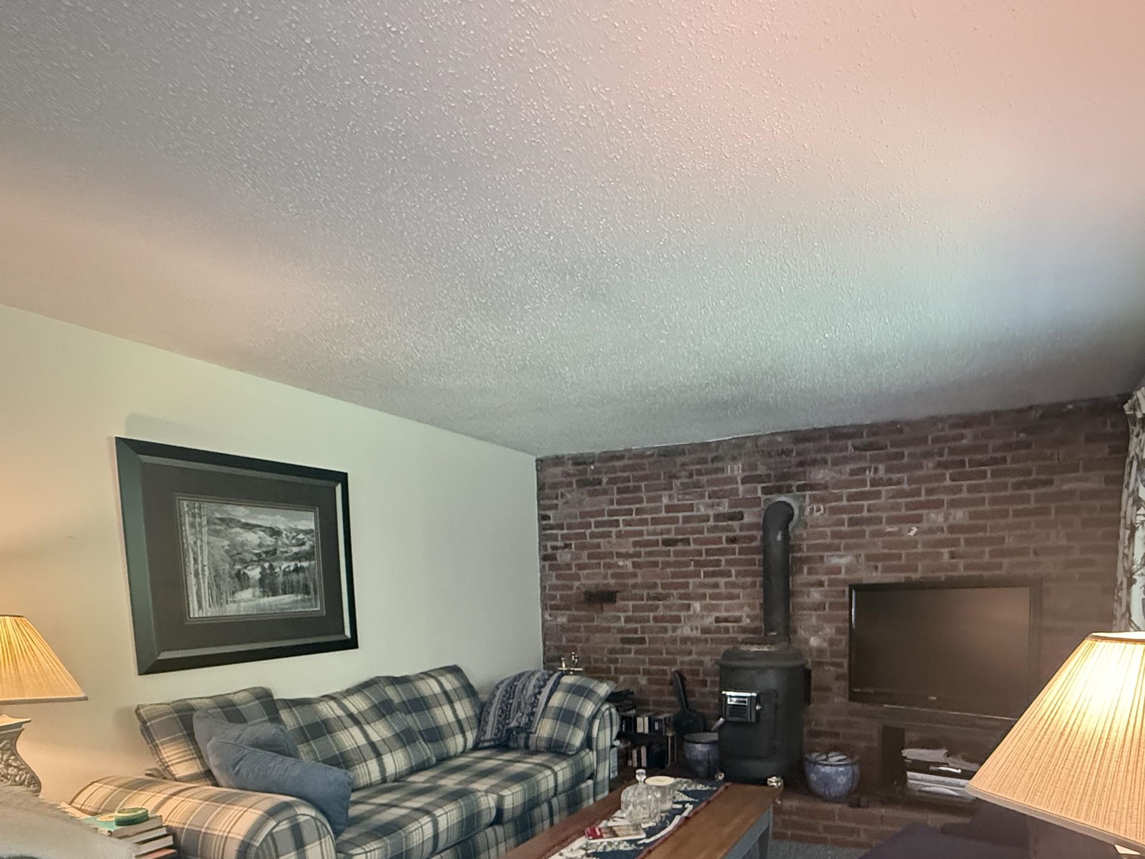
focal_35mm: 22
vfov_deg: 57.3
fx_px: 728
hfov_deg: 75.4
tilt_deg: -6.0
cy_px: 664
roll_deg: +0.7
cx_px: 695
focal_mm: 2.22
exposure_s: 1/60
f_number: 2.2
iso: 1000
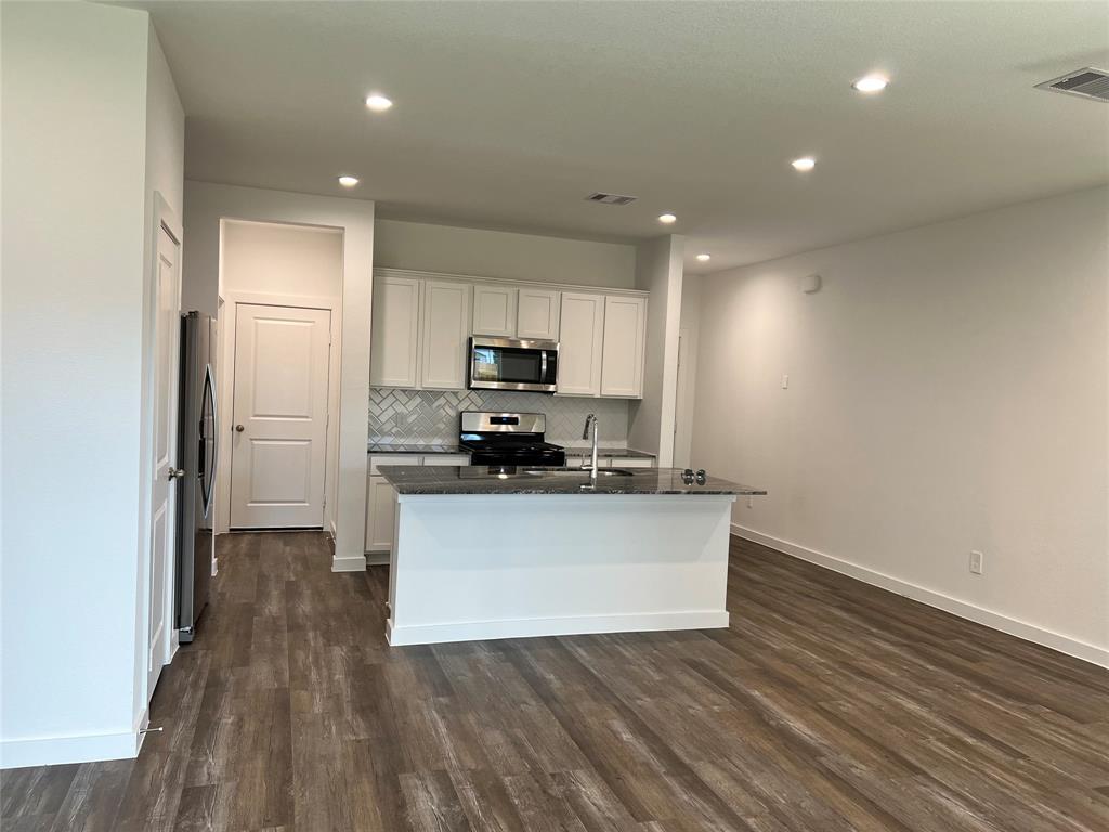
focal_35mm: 26
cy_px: 416
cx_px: 554
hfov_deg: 67.3
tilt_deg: -1.1
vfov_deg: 53.1
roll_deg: -2.3
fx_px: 833
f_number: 1.5
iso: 80
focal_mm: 5.7
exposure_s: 1/120
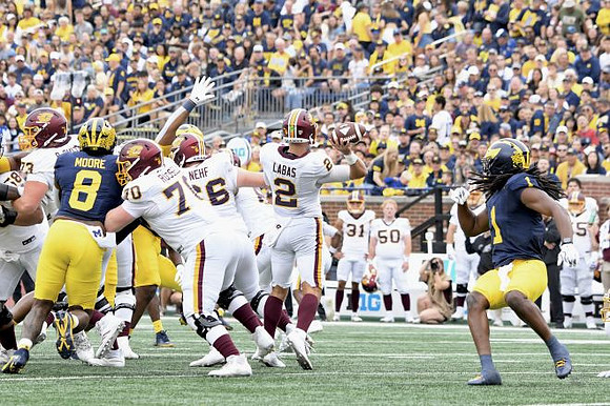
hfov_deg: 7.6
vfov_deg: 5.1
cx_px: 305
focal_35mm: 270
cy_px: 203
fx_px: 4572
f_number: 5.3
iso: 1600
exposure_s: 1/1000
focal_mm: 180
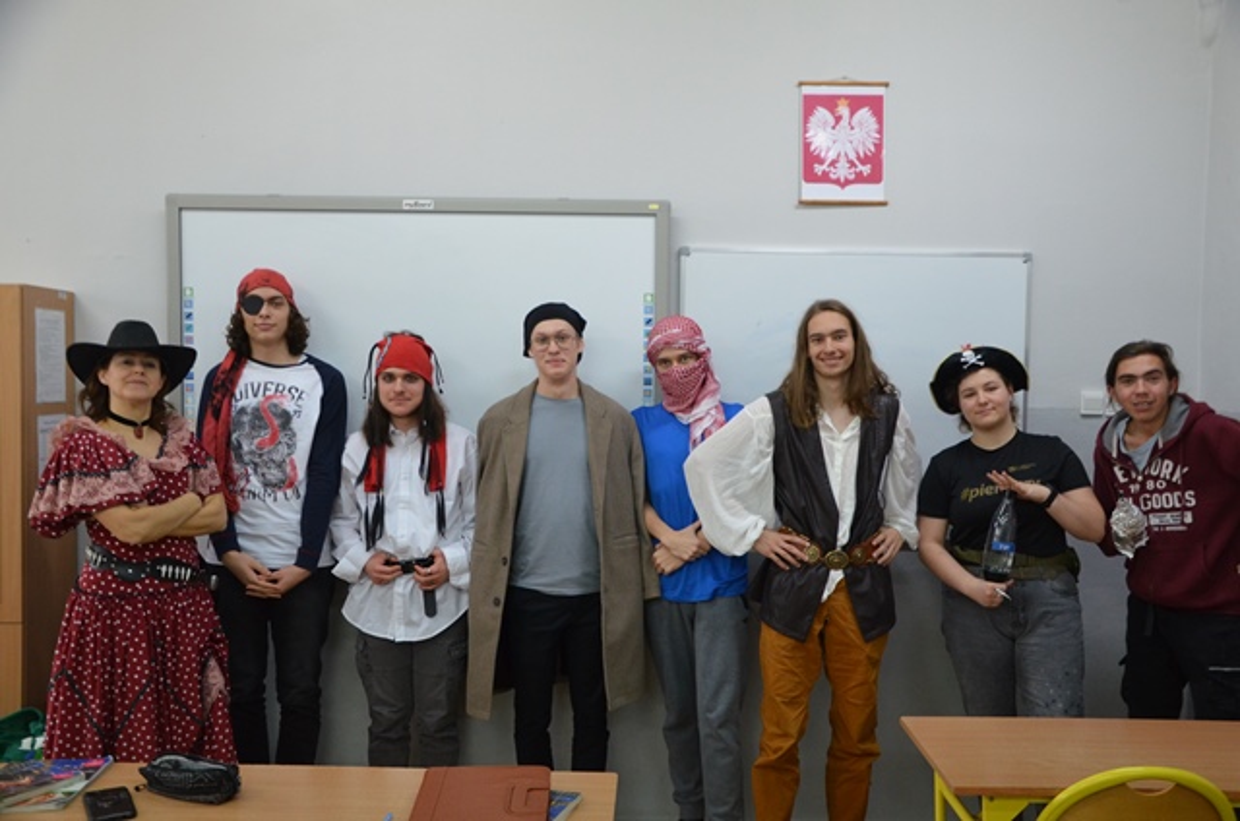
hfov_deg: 53.2
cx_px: 620
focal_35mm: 36
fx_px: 1238
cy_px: 410
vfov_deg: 36.7
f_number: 3.8
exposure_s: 1/250
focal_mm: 24
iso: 1600
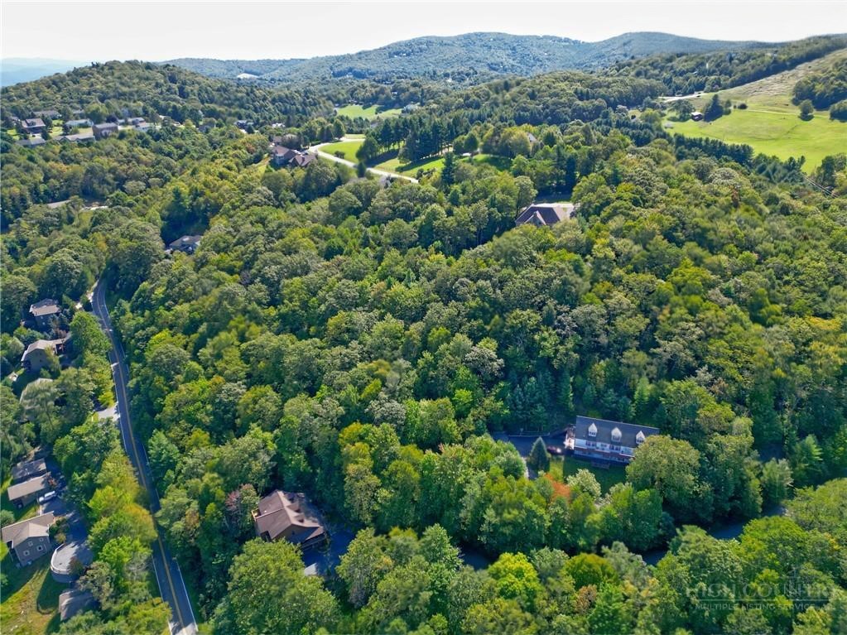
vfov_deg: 56.8
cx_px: 424
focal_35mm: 24
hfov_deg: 71.6
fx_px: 587
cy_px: 318
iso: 120
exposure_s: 1/1000
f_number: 1.7
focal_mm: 6.7
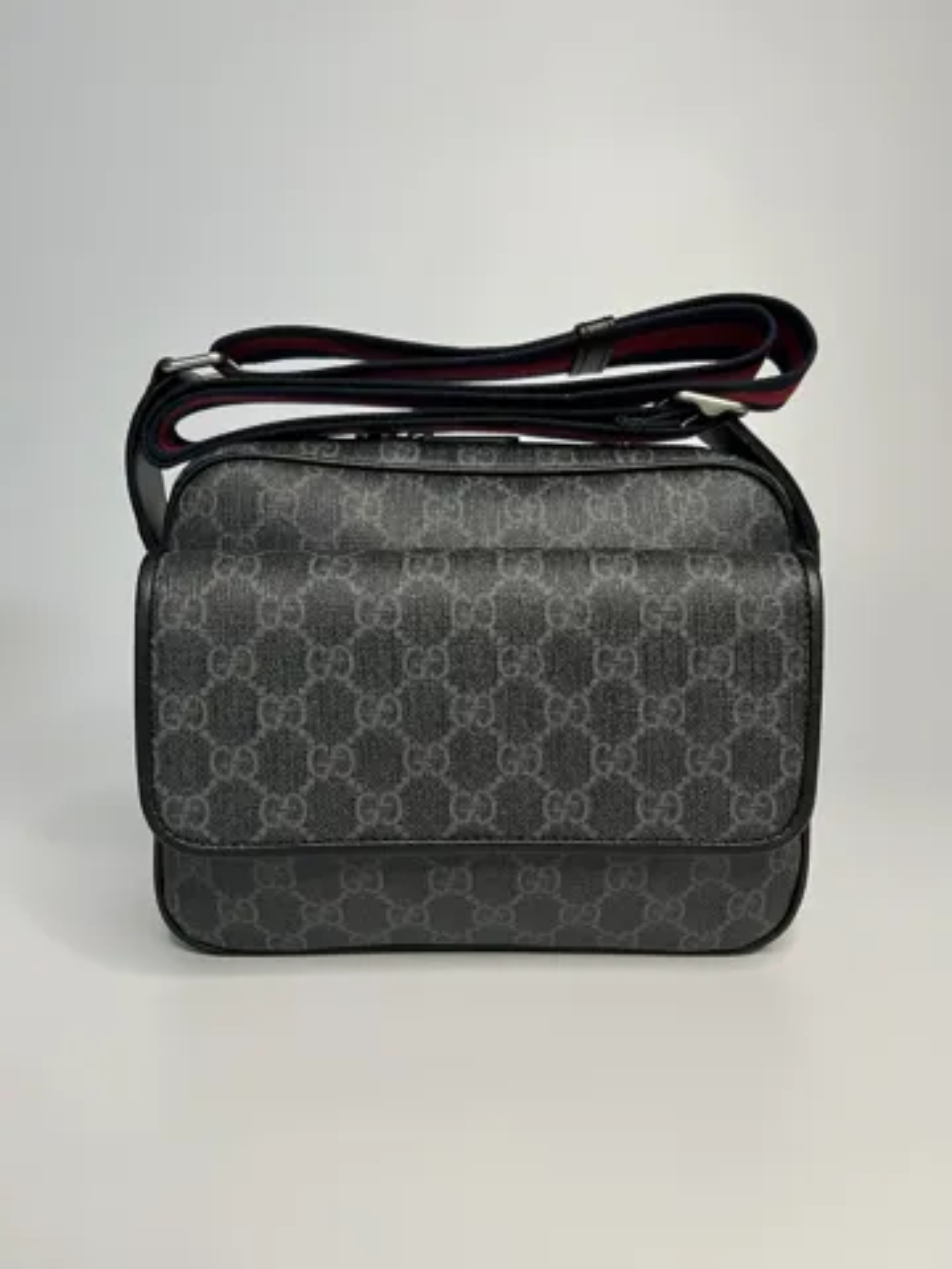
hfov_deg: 53.1
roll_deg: +0.4
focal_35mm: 26
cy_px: 634
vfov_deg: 67.3
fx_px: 953
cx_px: 476
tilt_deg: -7.4
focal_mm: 5.7
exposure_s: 1/50
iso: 80
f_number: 1.5
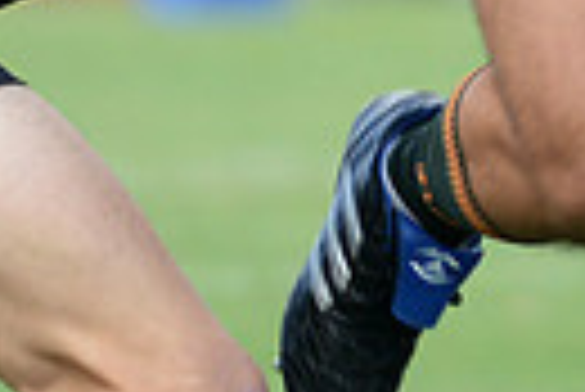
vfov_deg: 1.1
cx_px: 760
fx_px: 19570
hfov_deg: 1.7
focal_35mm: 1203
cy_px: -448
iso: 640
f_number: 4
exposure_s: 1/500
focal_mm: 270
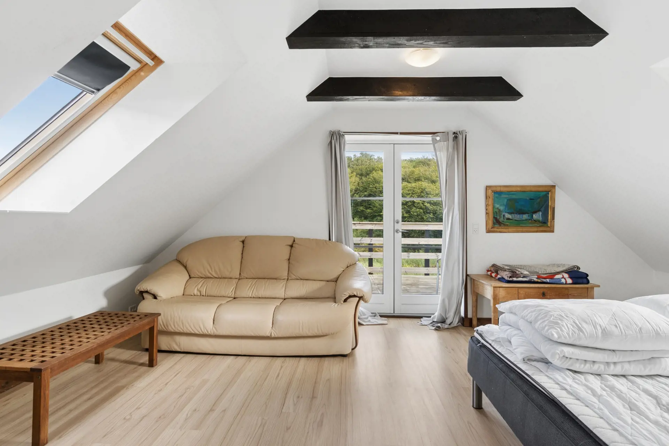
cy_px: 223
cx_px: 334
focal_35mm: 18
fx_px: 334
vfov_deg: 67.4
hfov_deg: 90.0
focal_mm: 12
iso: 200
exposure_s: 1/50
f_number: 8
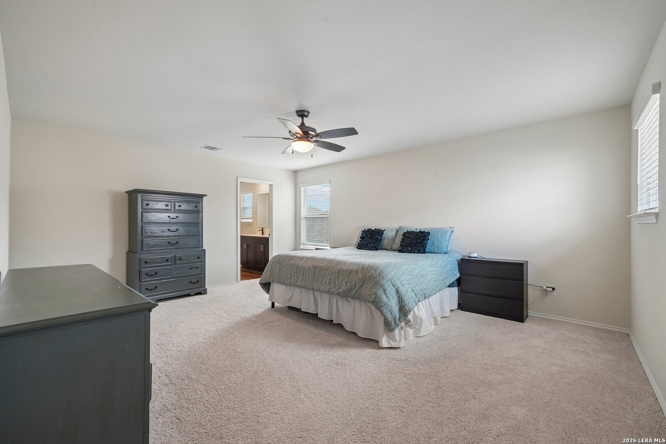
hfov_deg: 100.4
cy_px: 222
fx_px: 277
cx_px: 333
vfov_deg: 77.3
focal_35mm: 15
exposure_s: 1/25
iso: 800
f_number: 8
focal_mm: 15
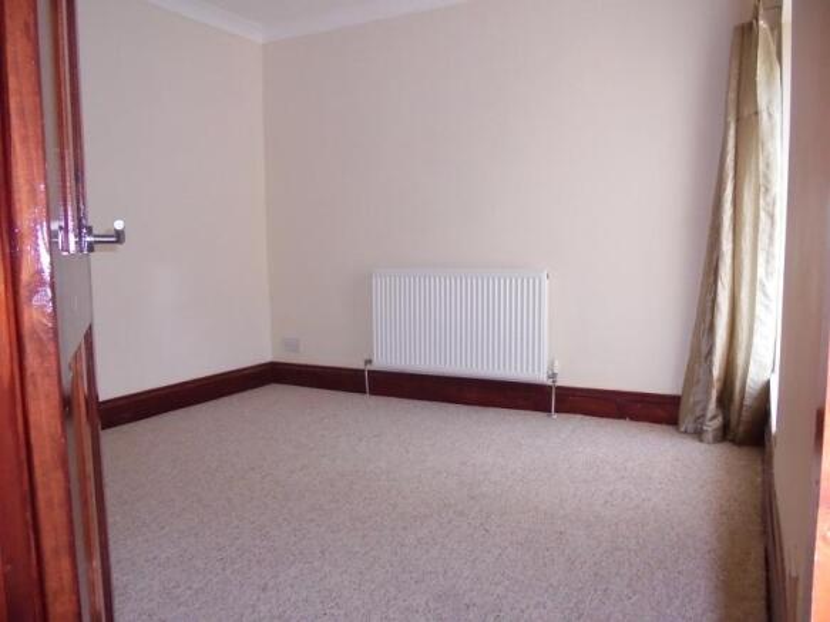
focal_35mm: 26
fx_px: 623
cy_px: 311
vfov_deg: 53.0
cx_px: 415
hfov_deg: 67.3
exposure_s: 1/30
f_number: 3.5
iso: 400
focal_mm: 4.6
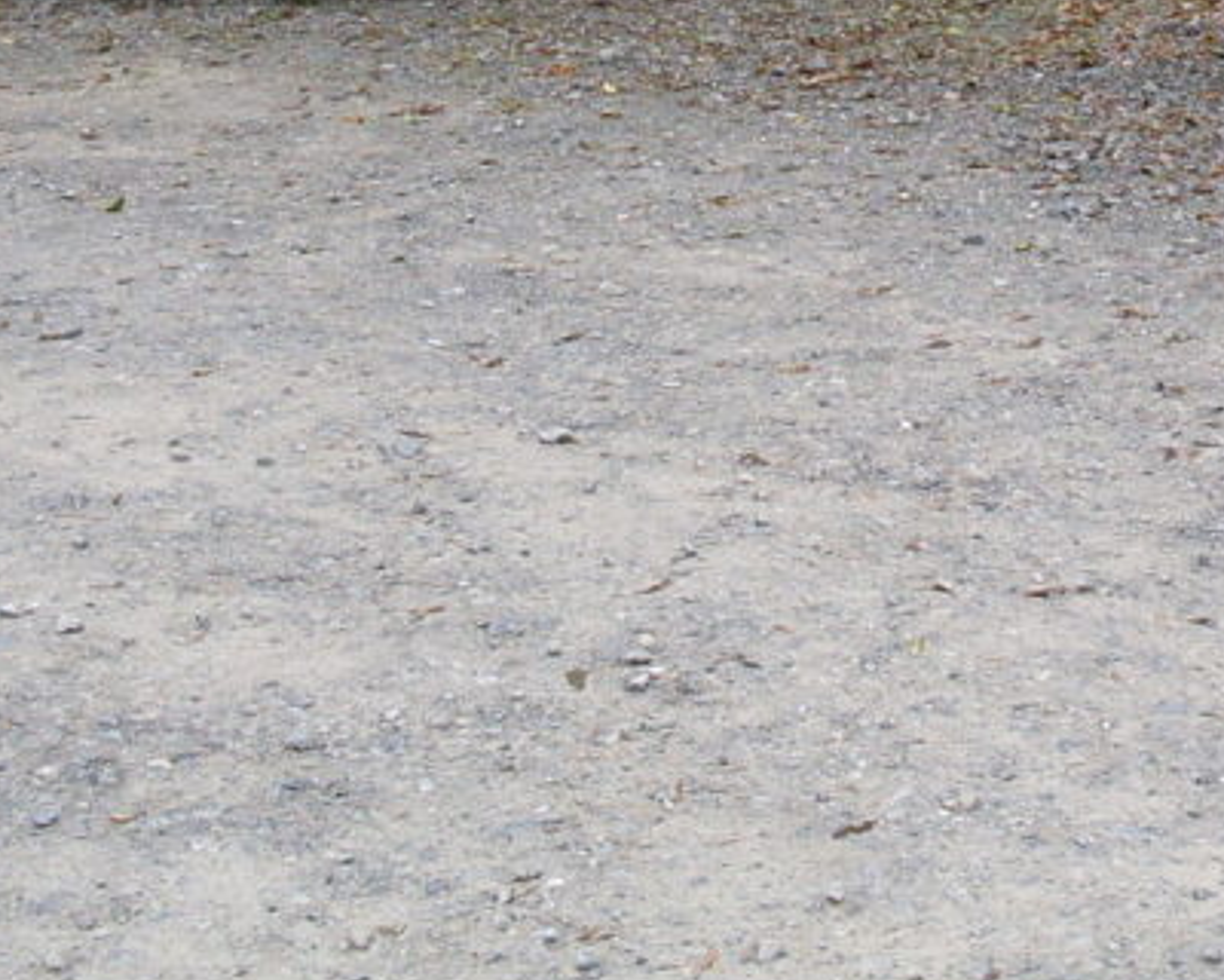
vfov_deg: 15.7
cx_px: 1089
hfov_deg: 19.8
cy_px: -129
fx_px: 3441
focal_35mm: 95
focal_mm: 6.3
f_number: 2.8
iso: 80
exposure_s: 1/180
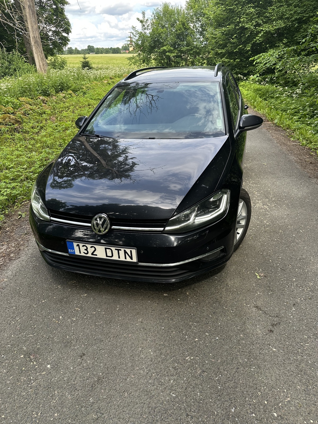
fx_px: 294
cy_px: 212
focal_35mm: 24
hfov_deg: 56.8
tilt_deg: -26.8
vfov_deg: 71.6
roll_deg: +2.4
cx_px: 159
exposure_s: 1/685
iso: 80
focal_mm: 6.86
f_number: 1.78
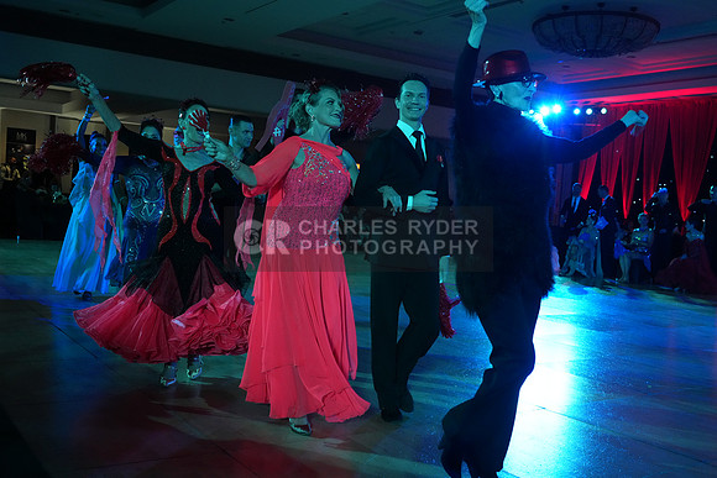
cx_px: 358
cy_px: 239
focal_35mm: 36
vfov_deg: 36.9
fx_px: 717
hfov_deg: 53.1
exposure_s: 1/400
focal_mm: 36
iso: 4000
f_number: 4.5
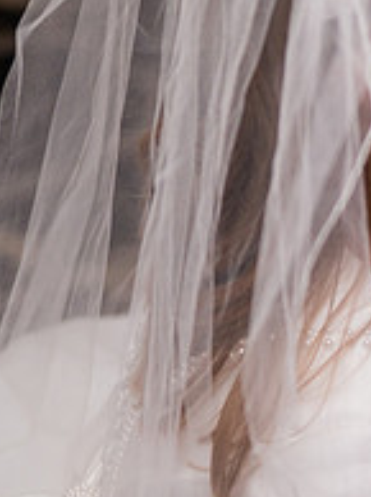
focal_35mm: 161
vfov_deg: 12.3
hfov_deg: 8.8
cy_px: 141
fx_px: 2306
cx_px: 660
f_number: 3.2
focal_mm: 56
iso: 1250
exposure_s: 1/200
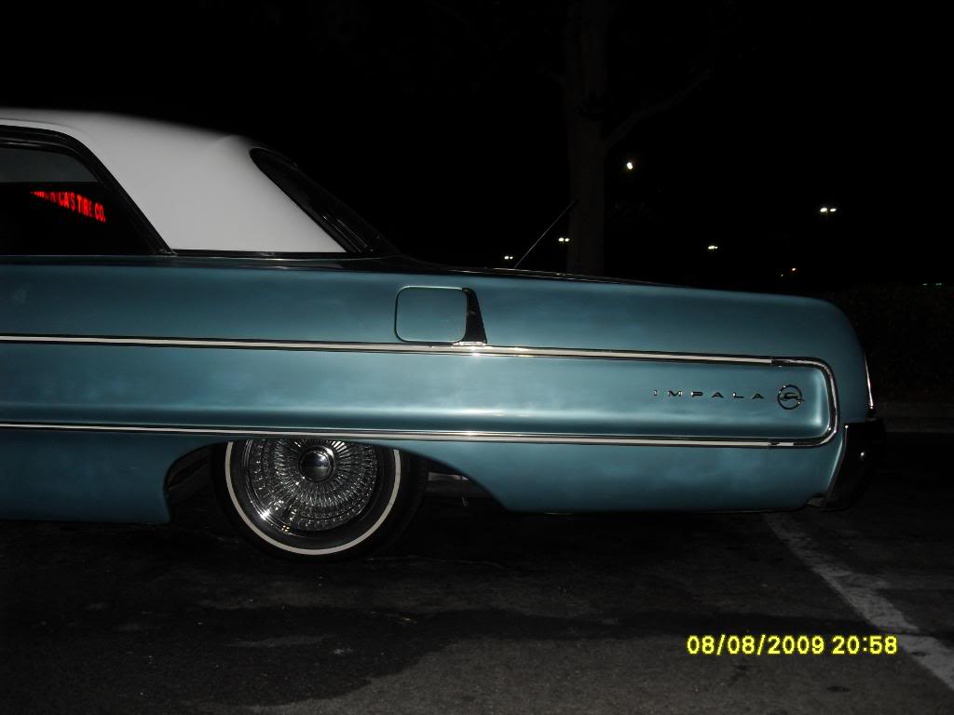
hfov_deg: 54.0
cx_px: 477
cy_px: 358
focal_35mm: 34
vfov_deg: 41.8
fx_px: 937
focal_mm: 6.3
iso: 100
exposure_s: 1/45
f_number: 2.8
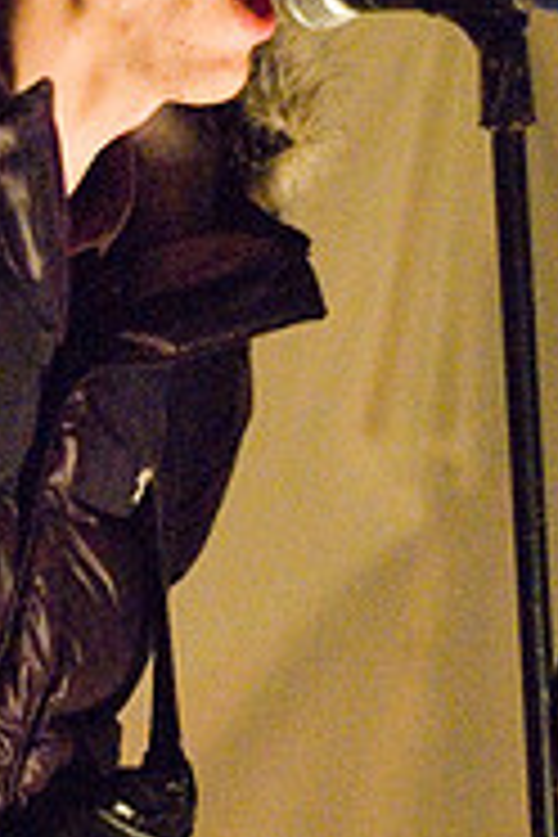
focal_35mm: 181
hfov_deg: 7.6
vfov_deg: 11.4
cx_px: 115
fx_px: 4208
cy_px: 518
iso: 1600
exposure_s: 1/13
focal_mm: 50
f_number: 1.8
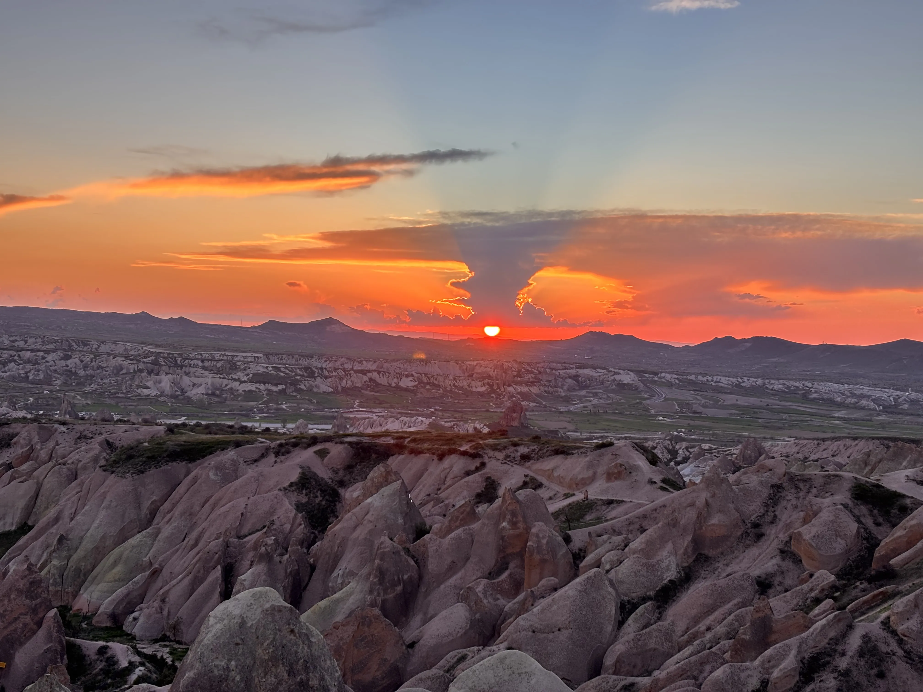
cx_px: 462
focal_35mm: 52
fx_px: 1387
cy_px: 346
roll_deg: -1.1
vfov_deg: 28.0
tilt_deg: -1.0
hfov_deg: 36.8
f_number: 1.6
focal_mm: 5.96
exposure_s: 1/254
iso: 32
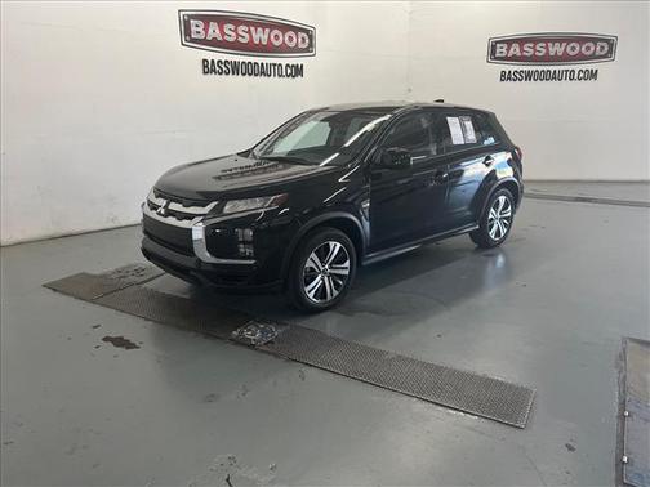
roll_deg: +0.4
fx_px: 488
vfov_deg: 53.1
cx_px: 325
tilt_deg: -17.0
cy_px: 244
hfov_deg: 67.3
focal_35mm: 26
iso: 125
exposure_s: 1/120
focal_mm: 5.7
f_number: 1.5
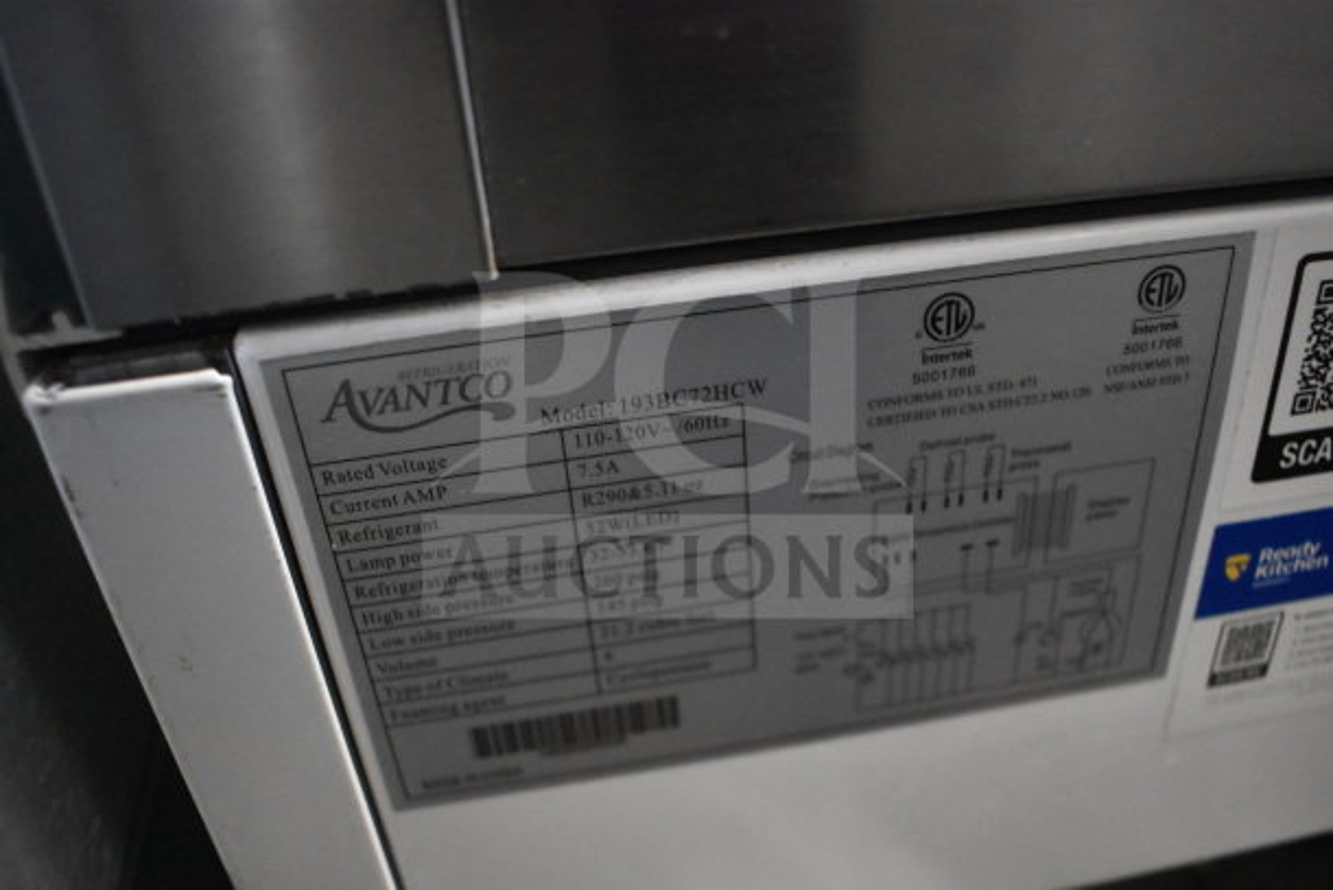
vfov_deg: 43.6
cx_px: 666
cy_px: 445
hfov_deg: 61.9
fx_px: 1111
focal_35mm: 30
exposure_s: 1/60
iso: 6400
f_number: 4
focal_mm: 20
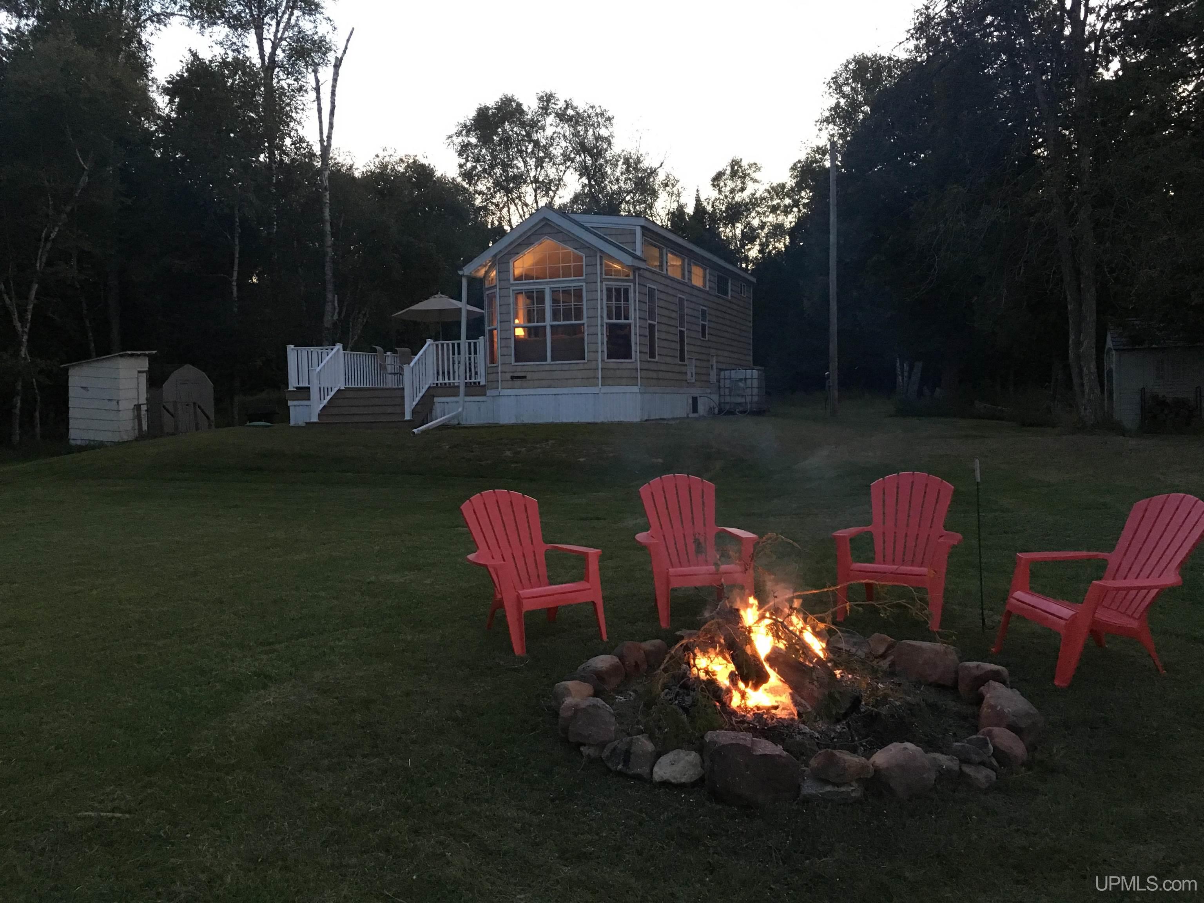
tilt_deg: -0.6
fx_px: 1009
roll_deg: -0.6
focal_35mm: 29
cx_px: 602
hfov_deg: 61.7
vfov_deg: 48.2
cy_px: 452
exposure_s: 1/15
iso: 200
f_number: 2.2
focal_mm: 4.15
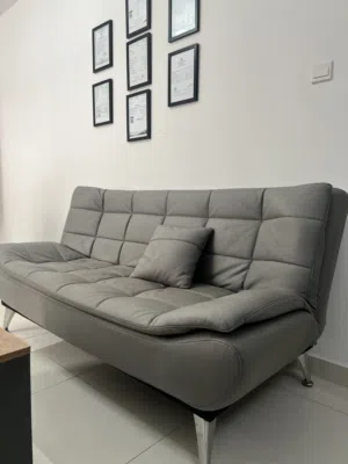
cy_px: 232
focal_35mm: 26
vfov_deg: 67.3
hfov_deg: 53.1
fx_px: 349
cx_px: 174
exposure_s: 1/100
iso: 80
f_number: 1.5
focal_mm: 5.7
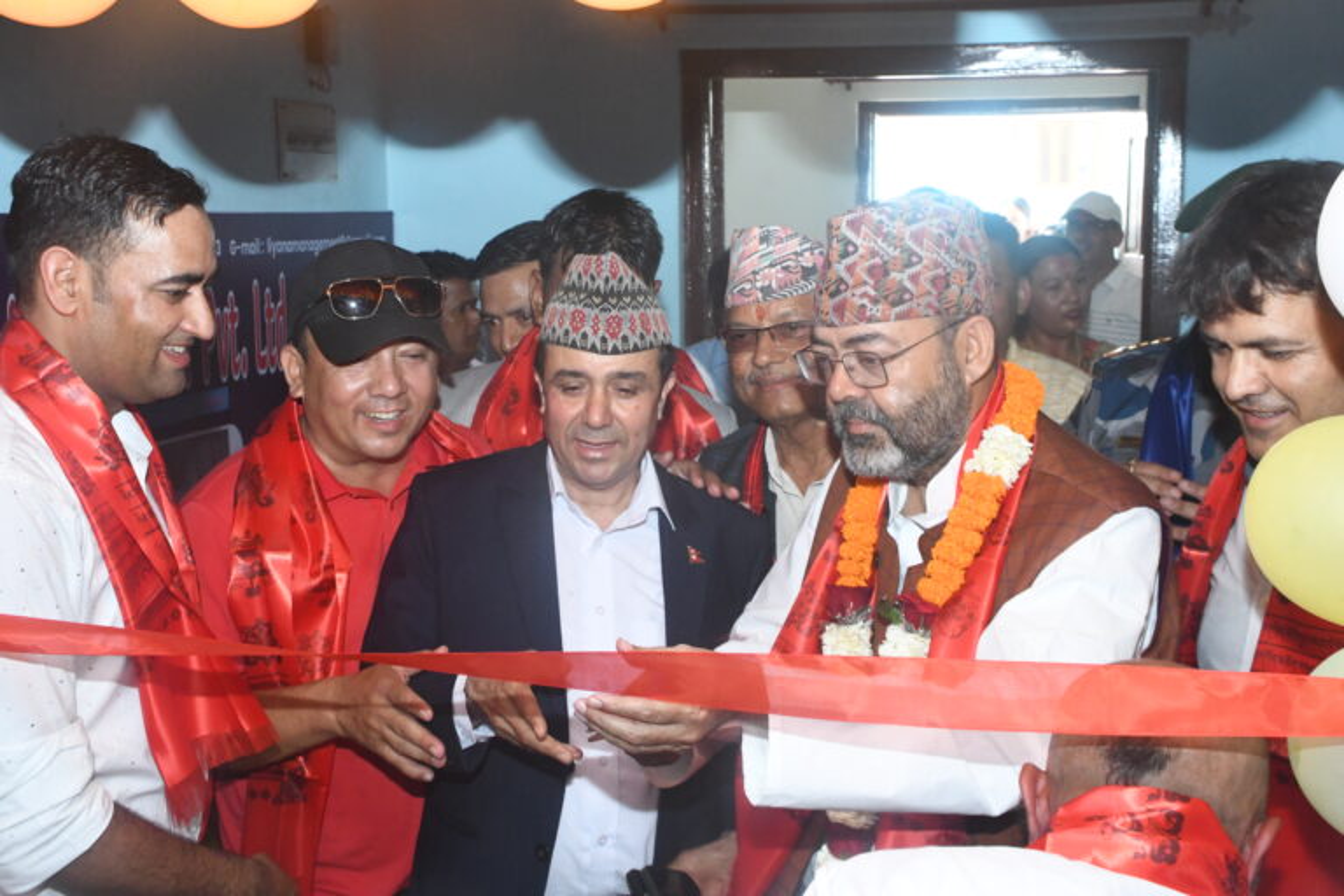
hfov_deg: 43.6
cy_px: 448
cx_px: 672
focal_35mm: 45
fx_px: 1680
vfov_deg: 29.9
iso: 5000
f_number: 4
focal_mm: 30
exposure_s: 1/160
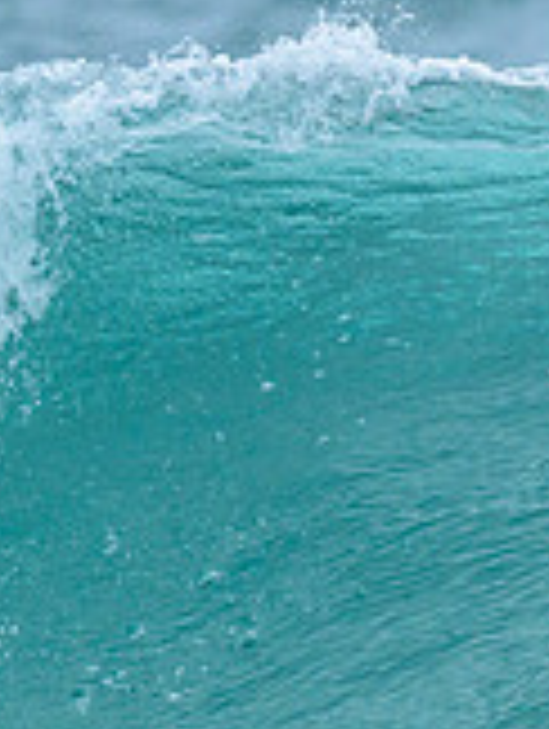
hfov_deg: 0.4
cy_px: 722
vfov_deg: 0.5
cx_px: -298
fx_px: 79766
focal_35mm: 3782
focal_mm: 800
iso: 500
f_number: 6.3
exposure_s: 1/2500
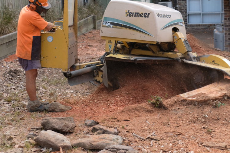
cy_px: 59
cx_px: 137
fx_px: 396
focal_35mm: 62
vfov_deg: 21.9
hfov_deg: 32.3
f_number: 4.3
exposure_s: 1/180
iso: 200
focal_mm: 30.9
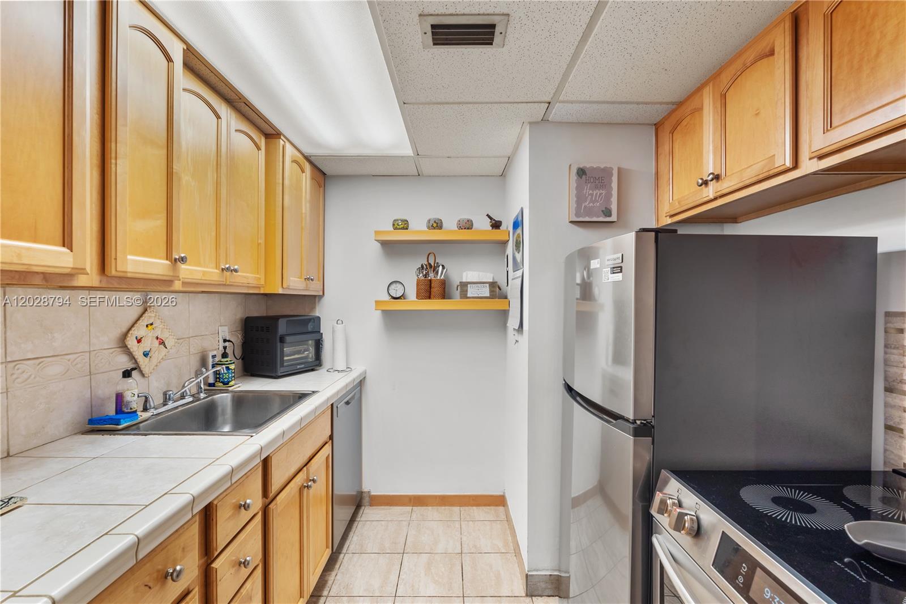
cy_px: 302
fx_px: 403
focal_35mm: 16
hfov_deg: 96.7
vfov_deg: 73.7
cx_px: 453
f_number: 9
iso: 250
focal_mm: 16
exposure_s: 1/2.5
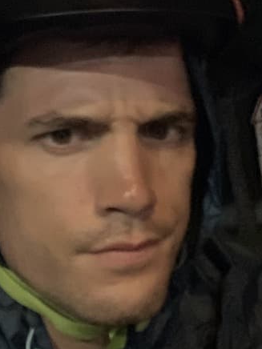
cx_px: 154
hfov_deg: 16.8
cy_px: 145
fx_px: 888
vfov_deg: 22.2
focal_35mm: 88
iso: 640
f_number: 2.2
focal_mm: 2.87
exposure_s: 1/17
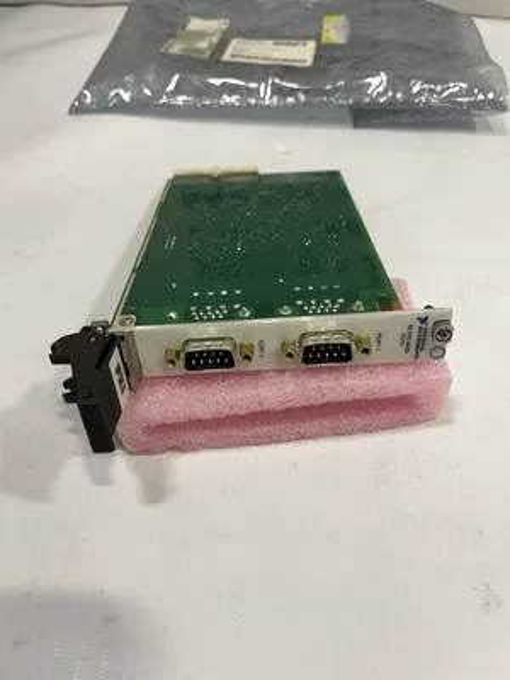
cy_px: 340
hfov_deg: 53.1
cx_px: 255
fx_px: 511
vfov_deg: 67.3
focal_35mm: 26
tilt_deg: -46.5
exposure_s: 1/60
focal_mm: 4.2
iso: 100
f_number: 1.6
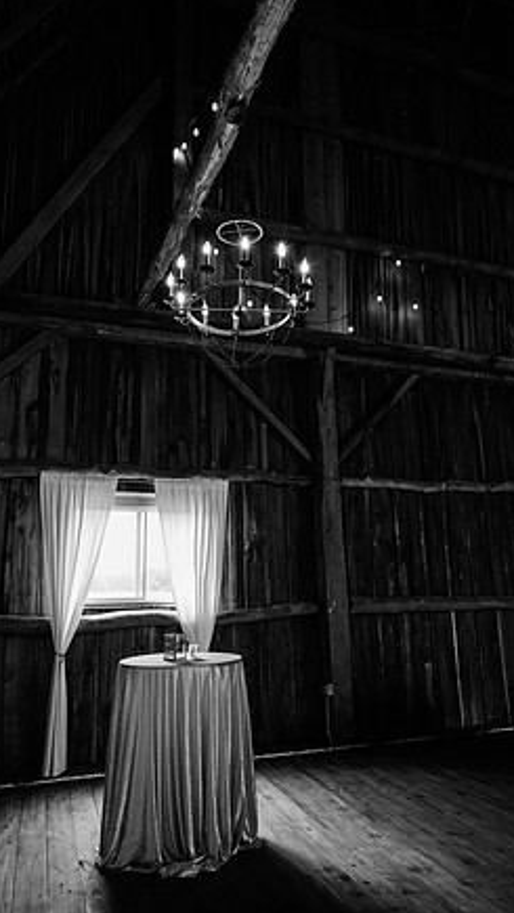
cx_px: 267
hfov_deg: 44.4
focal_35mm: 26
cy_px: 464
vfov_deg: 71.9
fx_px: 629
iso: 640
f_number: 4.5
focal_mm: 24
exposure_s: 1/200
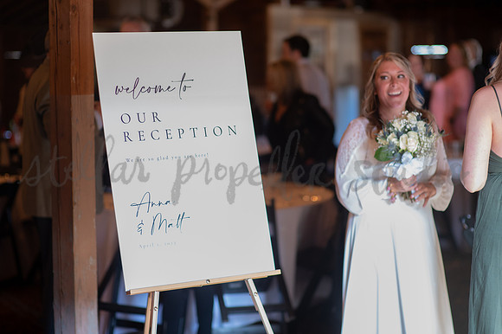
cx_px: 251
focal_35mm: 85
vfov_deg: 16.1
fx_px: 1185
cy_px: 167
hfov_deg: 23.9
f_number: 1.8
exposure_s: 1/200
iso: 1600
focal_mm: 85
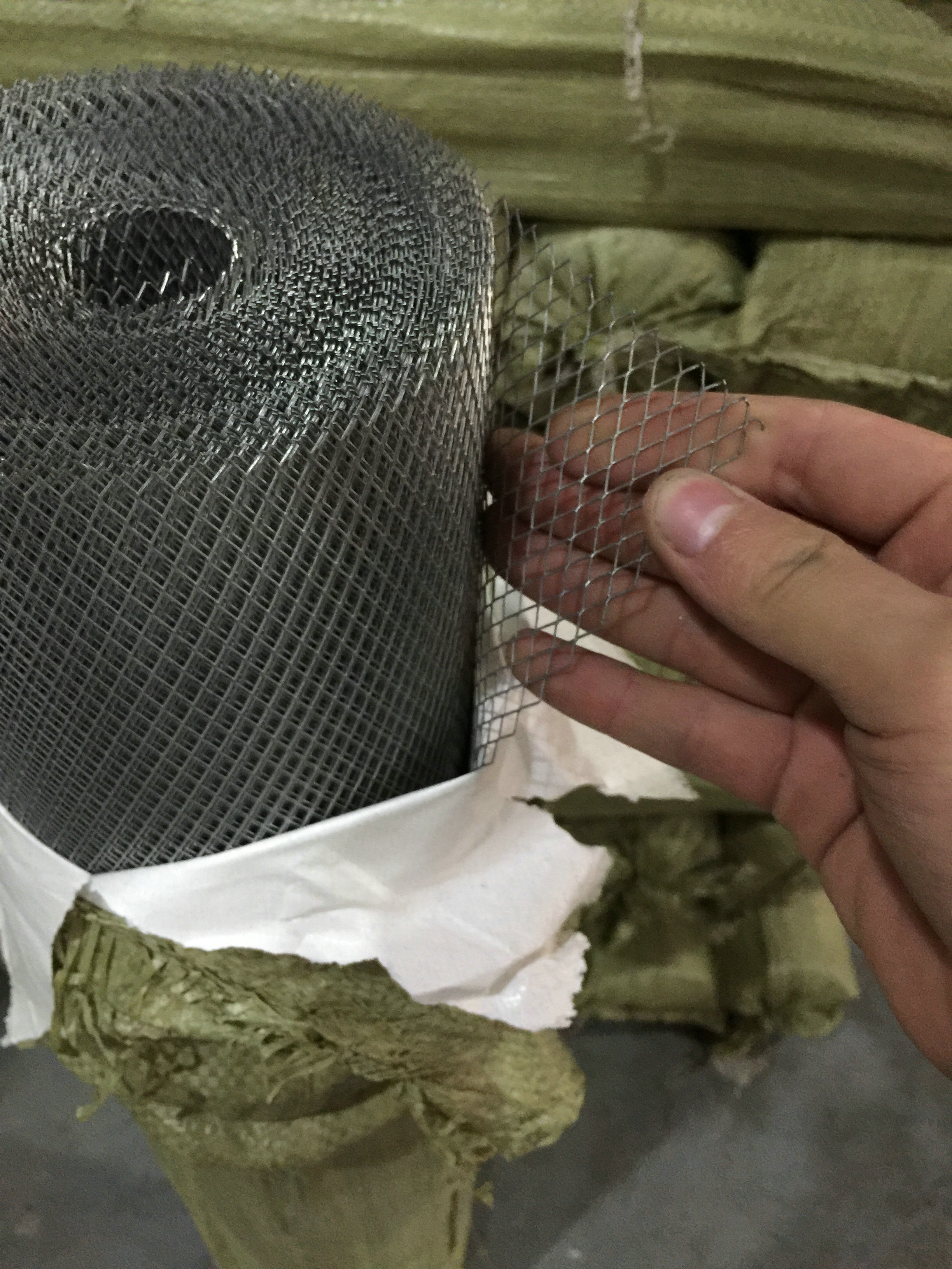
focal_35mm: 29
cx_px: 476
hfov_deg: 48.2
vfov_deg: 61.7
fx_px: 1063
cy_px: 634
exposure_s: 1/8
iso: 125
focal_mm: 4.15
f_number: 2.2
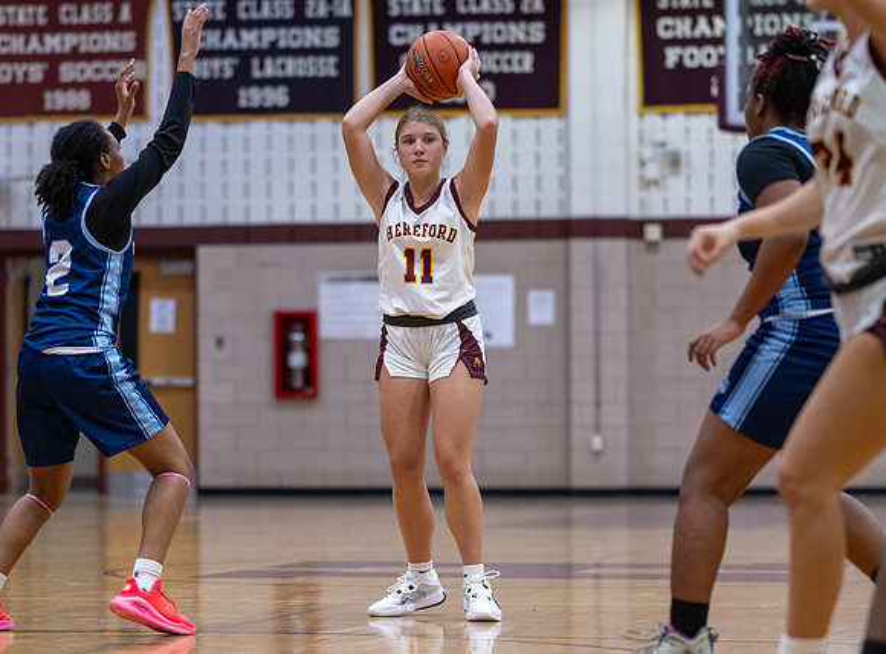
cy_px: 391
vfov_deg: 8.9
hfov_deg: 12.0
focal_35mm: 166
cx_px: 352
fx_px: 4219
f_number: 1.8
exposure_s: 1/1250
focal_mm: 85
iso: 1600
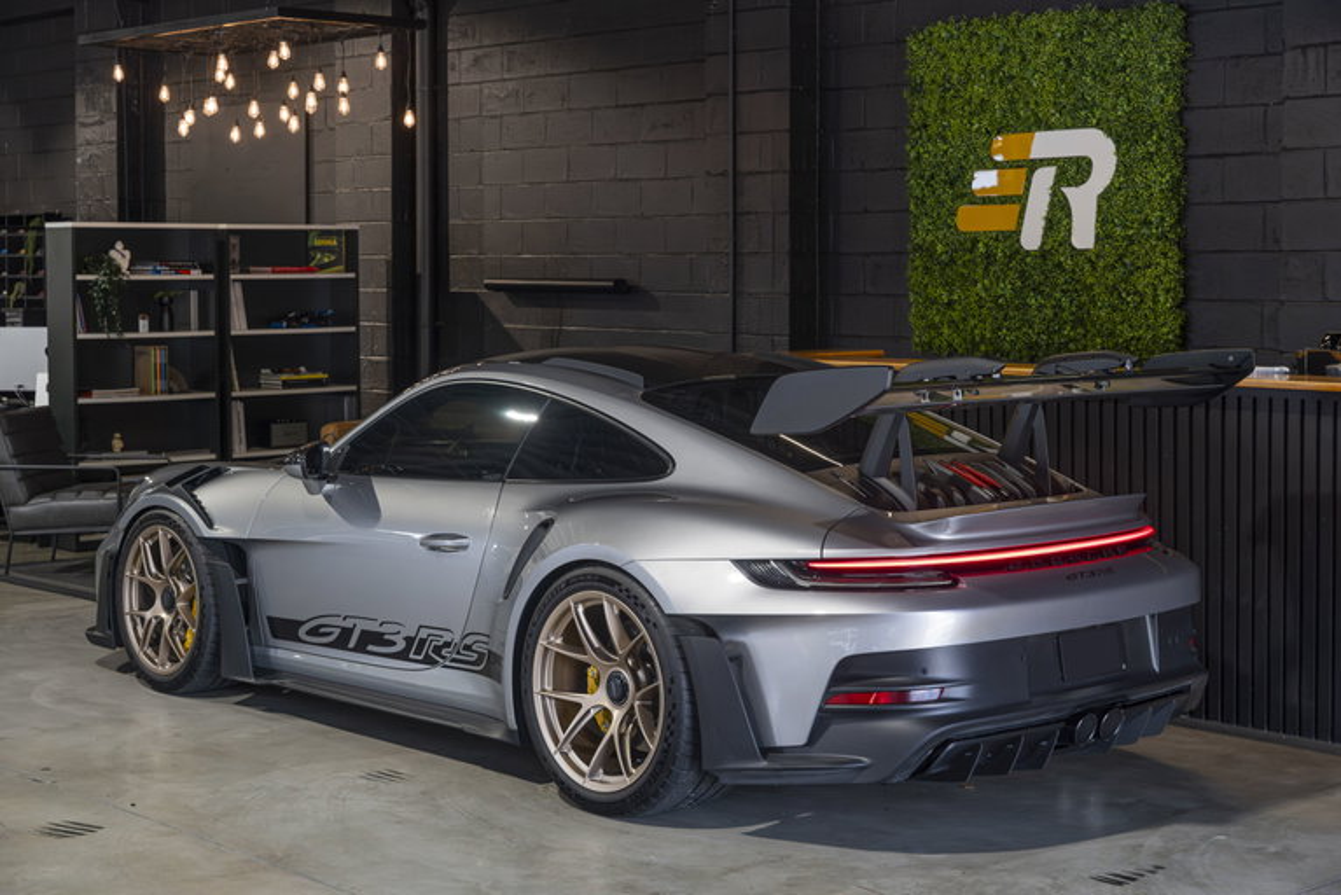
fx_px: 2128
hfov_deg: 35.0
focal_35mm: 57
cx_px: 670
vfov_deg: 23.8
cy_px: 448
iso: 3200
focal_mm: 57.1
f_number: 5
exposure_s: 1/60
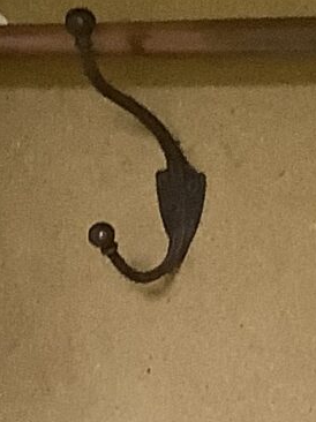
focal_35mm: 217
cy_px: 828
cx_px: 329
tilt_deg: -13.6
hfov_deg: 6.8
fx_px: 2644
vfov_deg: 8.7
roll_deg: +0.2
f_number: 2.4
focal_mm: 3.3
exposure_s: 1/50
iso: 125
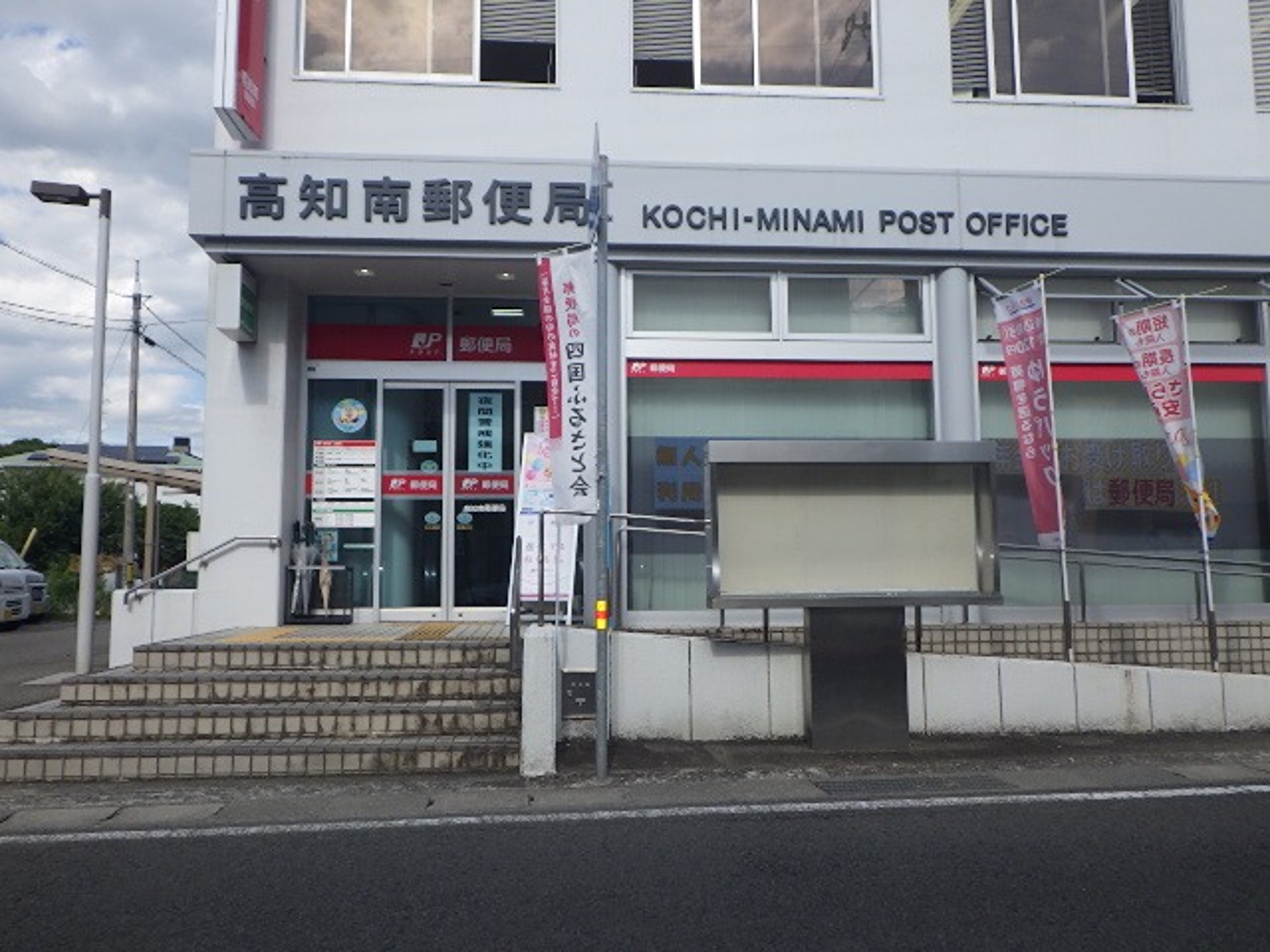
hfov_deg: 63.4
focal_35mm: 28
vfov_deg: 49.7
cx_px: 635
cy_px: 476
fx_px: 1027
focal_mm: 5
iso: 125
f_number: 4.2
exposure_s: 1/1000
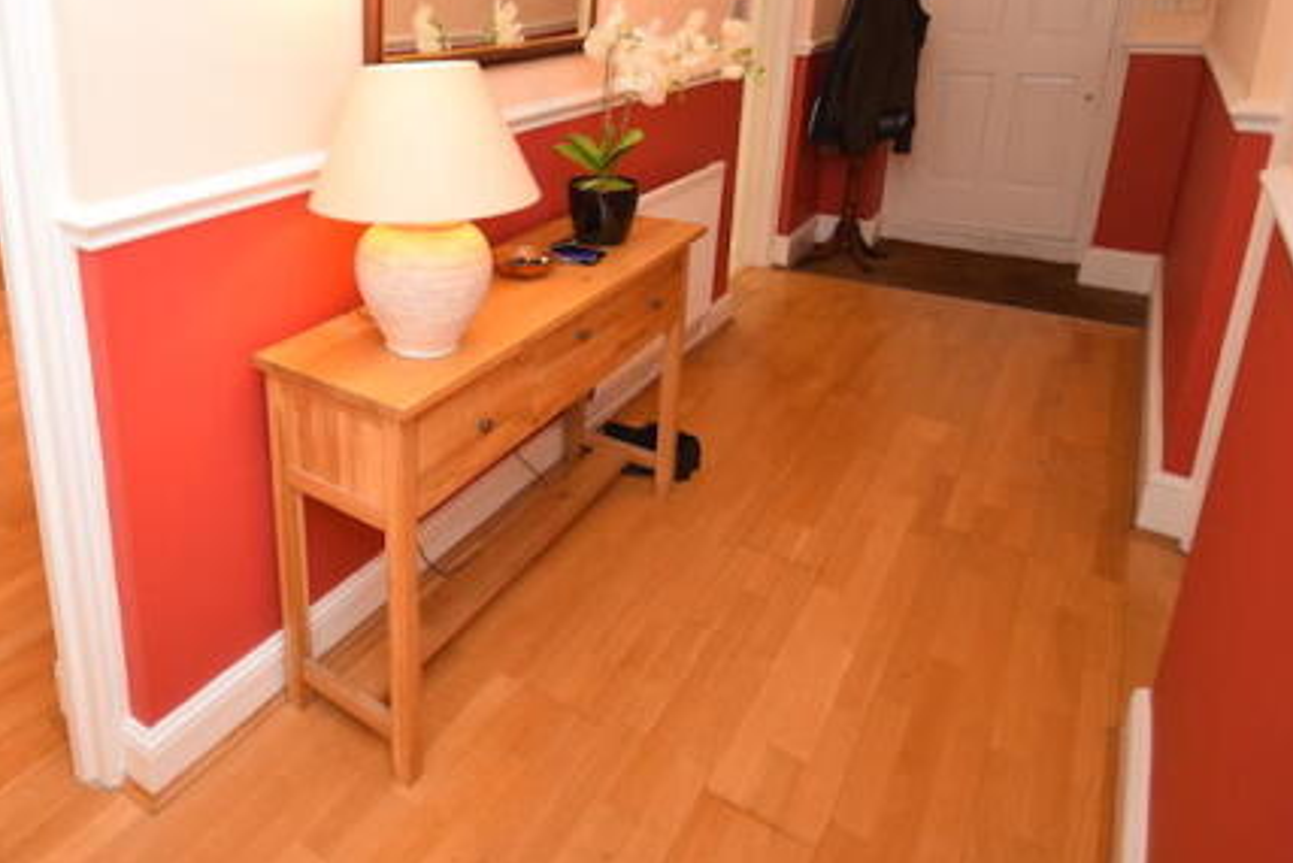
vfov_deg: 52.9
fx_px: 826
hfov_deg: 71.8
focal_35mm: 23
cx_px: 351
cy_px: 226
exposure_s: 1/80
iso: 800
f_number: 4.5
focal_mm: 10
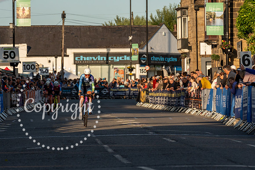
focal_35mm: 313
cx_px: 93
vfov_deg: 4.4
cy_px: 87
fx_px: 2217
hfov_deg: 6.6
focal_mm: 148
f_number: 5
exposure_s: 1/1000
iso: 500
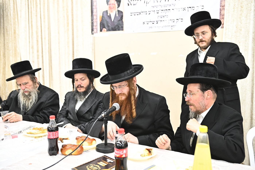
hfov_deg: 53.1
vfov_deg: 36.9
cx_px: 128
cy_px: 85
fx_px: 255
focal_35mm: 36
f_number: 3.5
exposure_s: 1/125
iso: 2500
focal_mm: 36
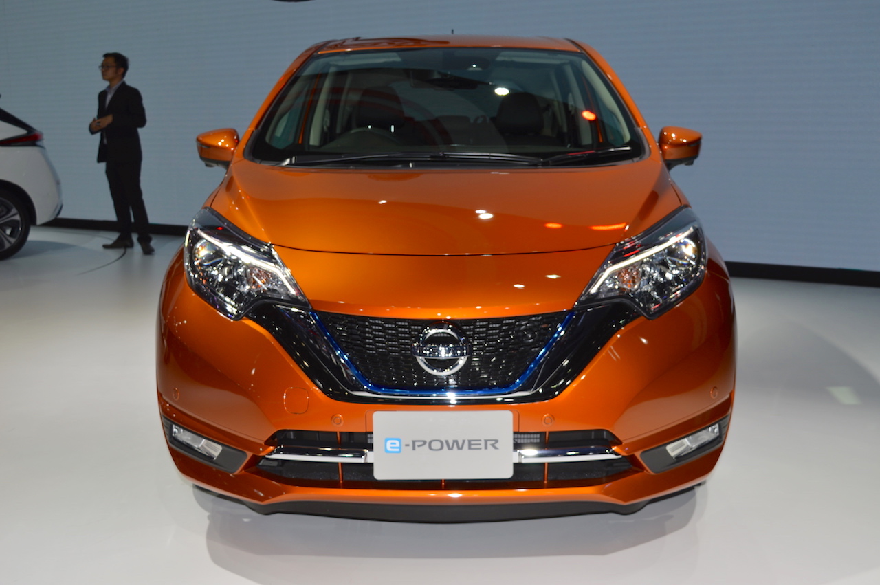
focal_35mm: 39
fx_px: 952
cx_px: 440
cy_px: 292
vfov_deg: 34.1
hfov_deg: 49.6
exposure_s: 1/160
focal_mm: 26
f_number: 6.3
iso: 100
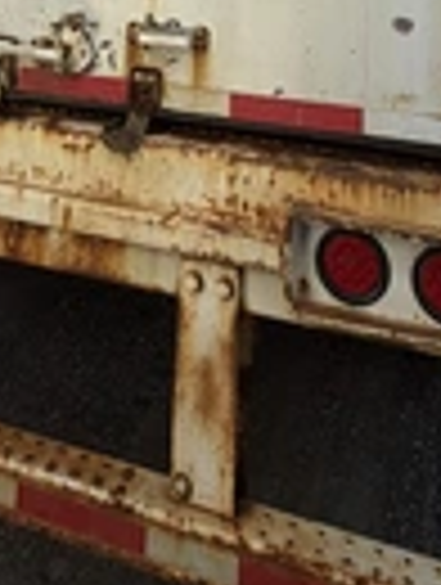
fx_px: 728
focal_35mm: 43
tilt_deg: +9.9
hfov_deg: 33.6
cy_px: -230
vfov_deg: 30.7
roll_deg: -3.9
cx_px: 171
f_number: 2.2
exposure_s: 1/569
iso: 40
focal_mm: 2.22
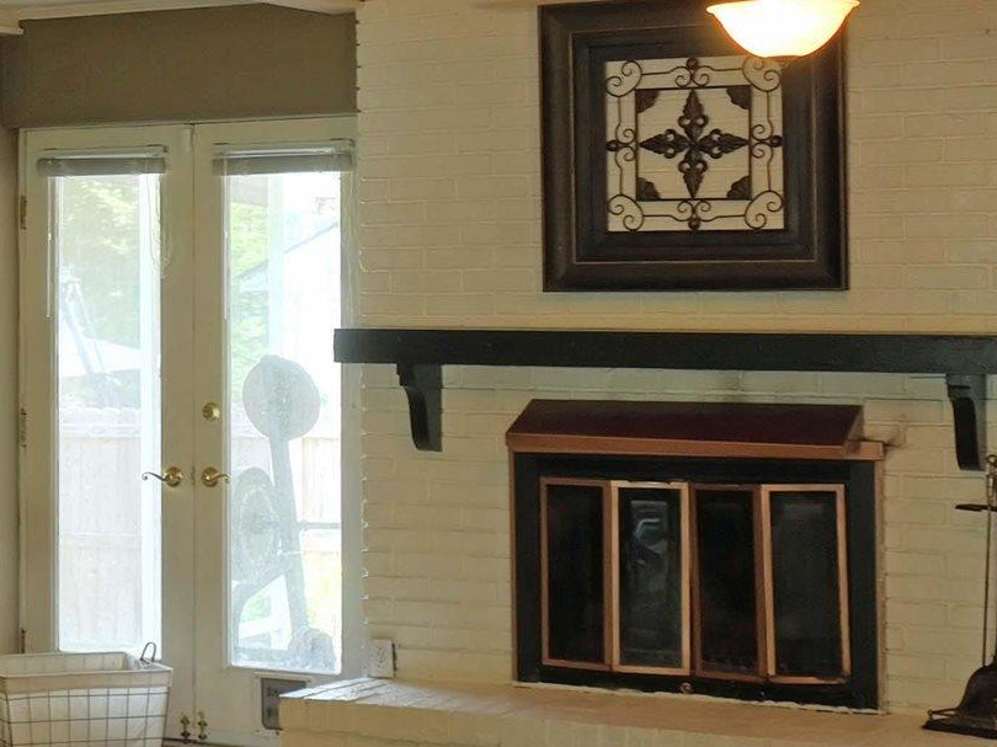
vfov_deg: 16.2
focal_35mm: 91
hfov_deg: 20.0
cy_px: 292
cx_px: -261
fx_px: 2620
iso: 170
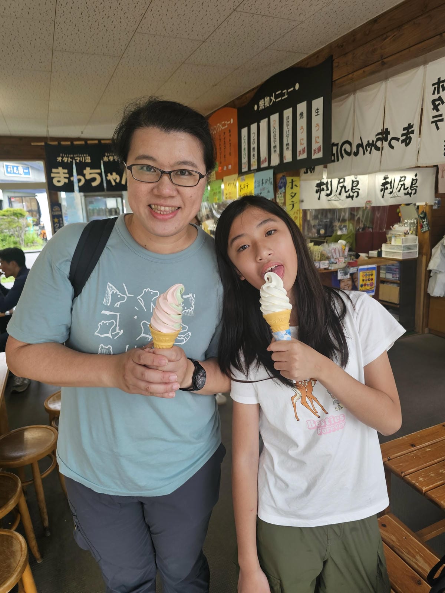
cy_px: 296
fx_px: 394
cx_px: 222
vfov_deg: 73.9
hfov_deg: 58.9
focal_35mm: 23
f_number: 1.7
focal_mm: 6.3
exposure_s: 1/100
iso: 64
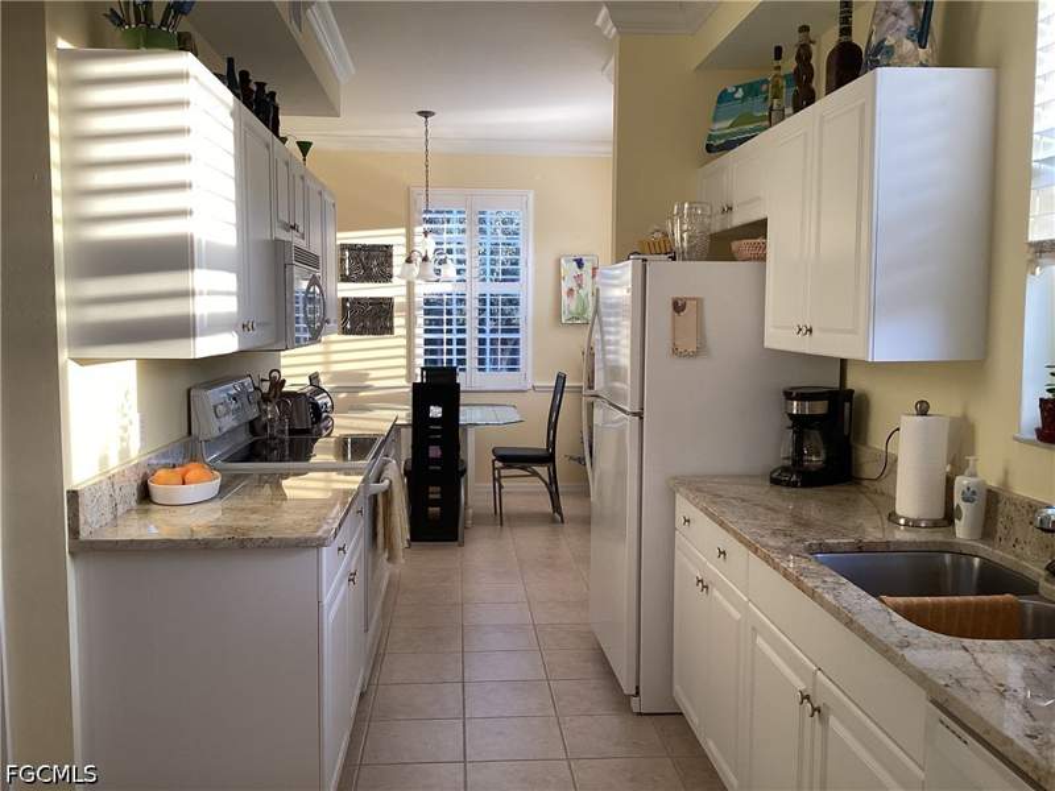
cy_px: 396
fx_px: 945
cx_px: 528
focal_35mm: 31
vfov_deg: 45.4
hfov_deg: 58.4
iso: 64
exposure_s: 1/60
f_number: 2.4
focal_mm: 3.3
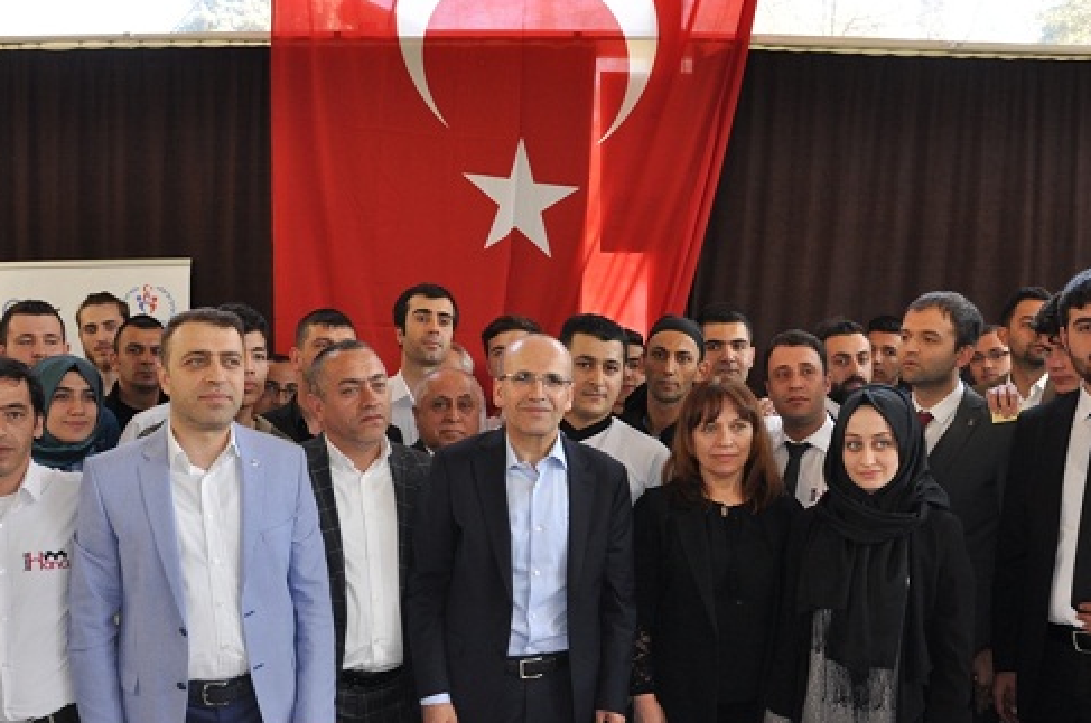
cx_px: 512
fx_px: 1059
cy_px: 429
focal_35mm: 35
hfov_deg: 54.5
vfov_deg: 37.6
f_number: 3.5
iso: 400
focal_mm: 18
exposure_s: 1/125
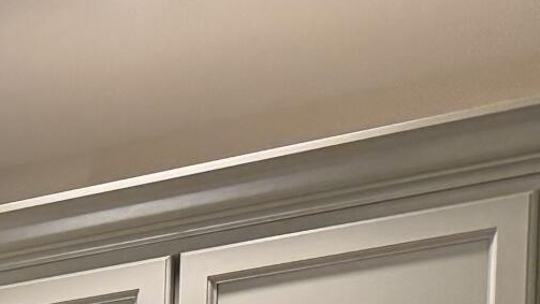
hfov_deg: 10.8
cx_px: -916
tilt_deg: -3.6
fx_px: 2234
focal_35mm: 156
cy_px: 961
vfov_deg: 6.9
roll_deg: +0.1
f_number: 1.78
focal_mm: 6.76
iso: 200
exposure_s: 1/120
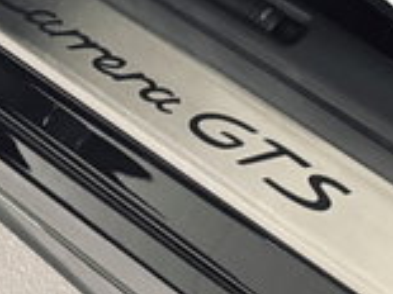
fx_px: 1350
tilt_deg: -39.1
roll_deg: +0.1
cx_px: 570
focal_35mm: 119
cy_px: -393
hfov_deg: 15.4
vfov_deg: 10.7
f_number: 1.78
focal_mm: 6.76
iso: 1000
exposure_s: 1/33
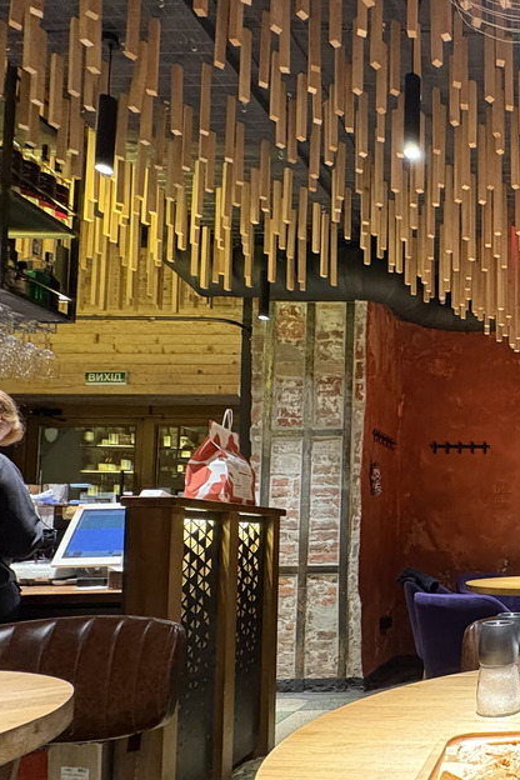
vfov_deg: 64.4
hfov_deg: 37.5
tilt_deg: +4.3
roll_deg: +0.9
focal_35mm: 28
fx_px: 607
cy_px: 495
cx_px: 594
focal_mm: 2.22
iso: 1000
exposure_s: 1/40
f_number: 2.2
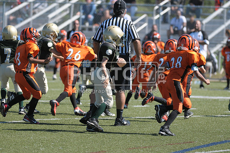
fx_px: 2010
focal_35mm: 315
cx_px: 115
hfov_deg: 6.6
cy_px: 76
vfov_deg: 4.4
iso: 640
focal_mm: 210
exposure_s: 1/3200
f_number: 4
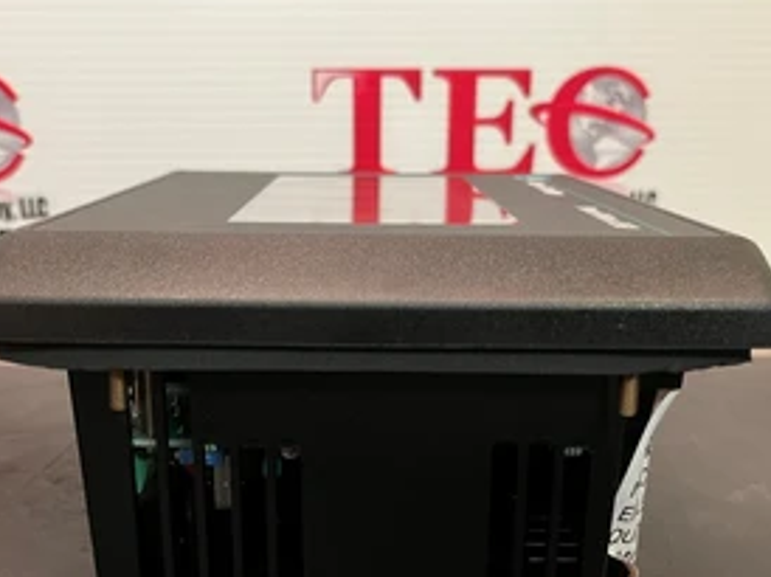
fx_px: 846
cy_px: 338
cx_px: 349
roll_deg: +0.3
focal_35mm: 38
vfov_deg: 37.6
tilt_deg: -15.0
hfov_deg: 48.9
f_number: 1.6
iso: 320
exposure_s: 1/59
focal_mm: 5.1
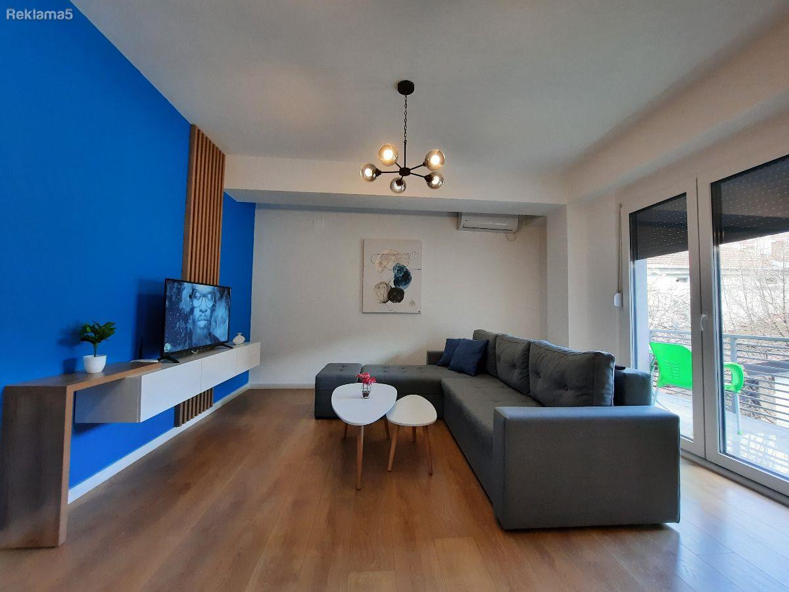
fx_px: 296
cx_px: 394
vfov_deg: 89.9
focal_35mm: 13
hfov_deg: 106.2
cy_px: 296
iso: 160
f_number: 2.2
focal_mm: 1.74
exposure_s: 1/50
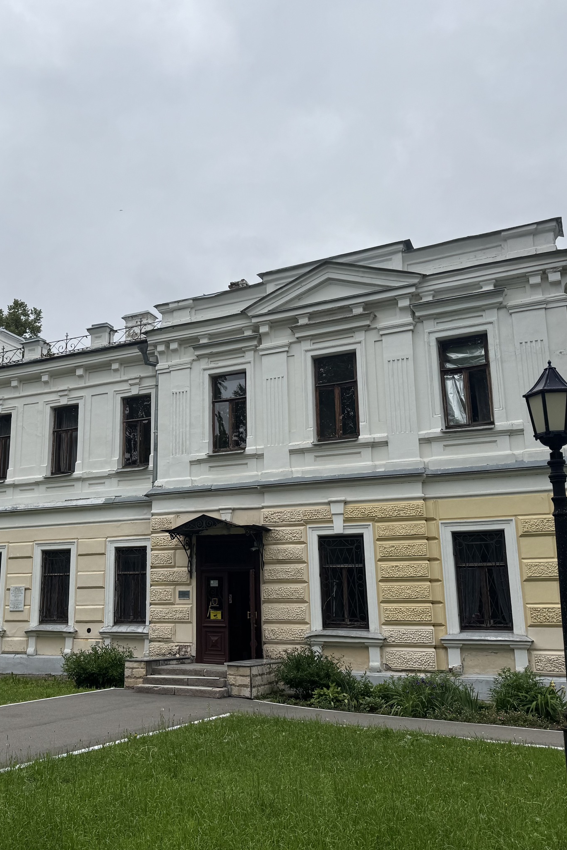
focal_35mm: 34
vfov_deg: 55.8
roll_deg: -0.4
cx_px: 150
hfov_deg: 38.0
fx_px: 803
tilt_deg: +13.9
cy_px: 427
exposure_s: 1/4950
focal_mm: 6.76
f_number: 1.78
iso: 80
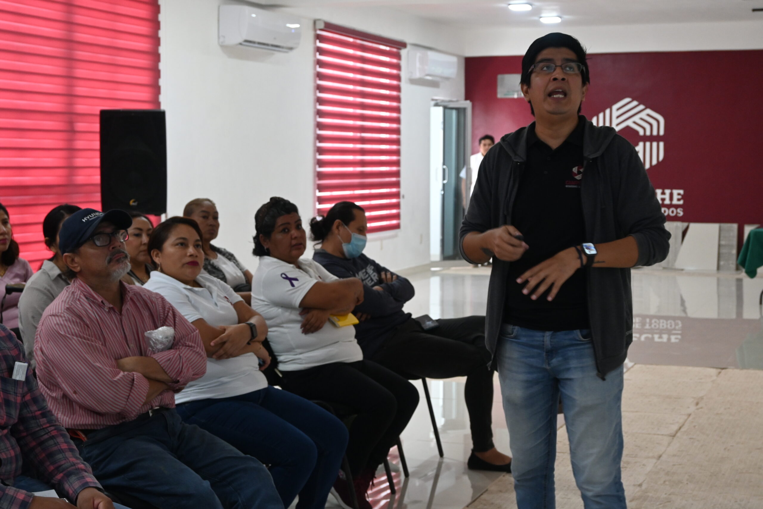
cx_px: 382
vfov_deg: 22.6
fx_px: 1272
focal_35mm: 60
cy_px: 254
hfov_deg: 33.4
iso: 1400
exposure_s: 1/60
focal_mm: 40
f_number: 5.6
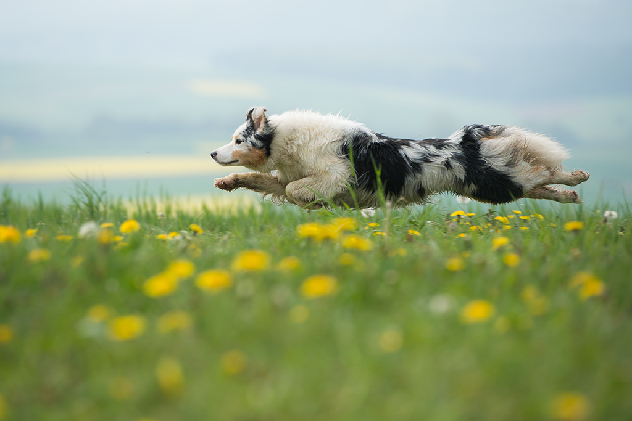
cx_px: 316
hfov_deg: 10.3
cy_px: 210
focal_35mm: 200
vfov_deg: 6.9
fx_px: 3511
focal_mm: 200
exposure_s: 1/1250
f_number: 4
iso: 140
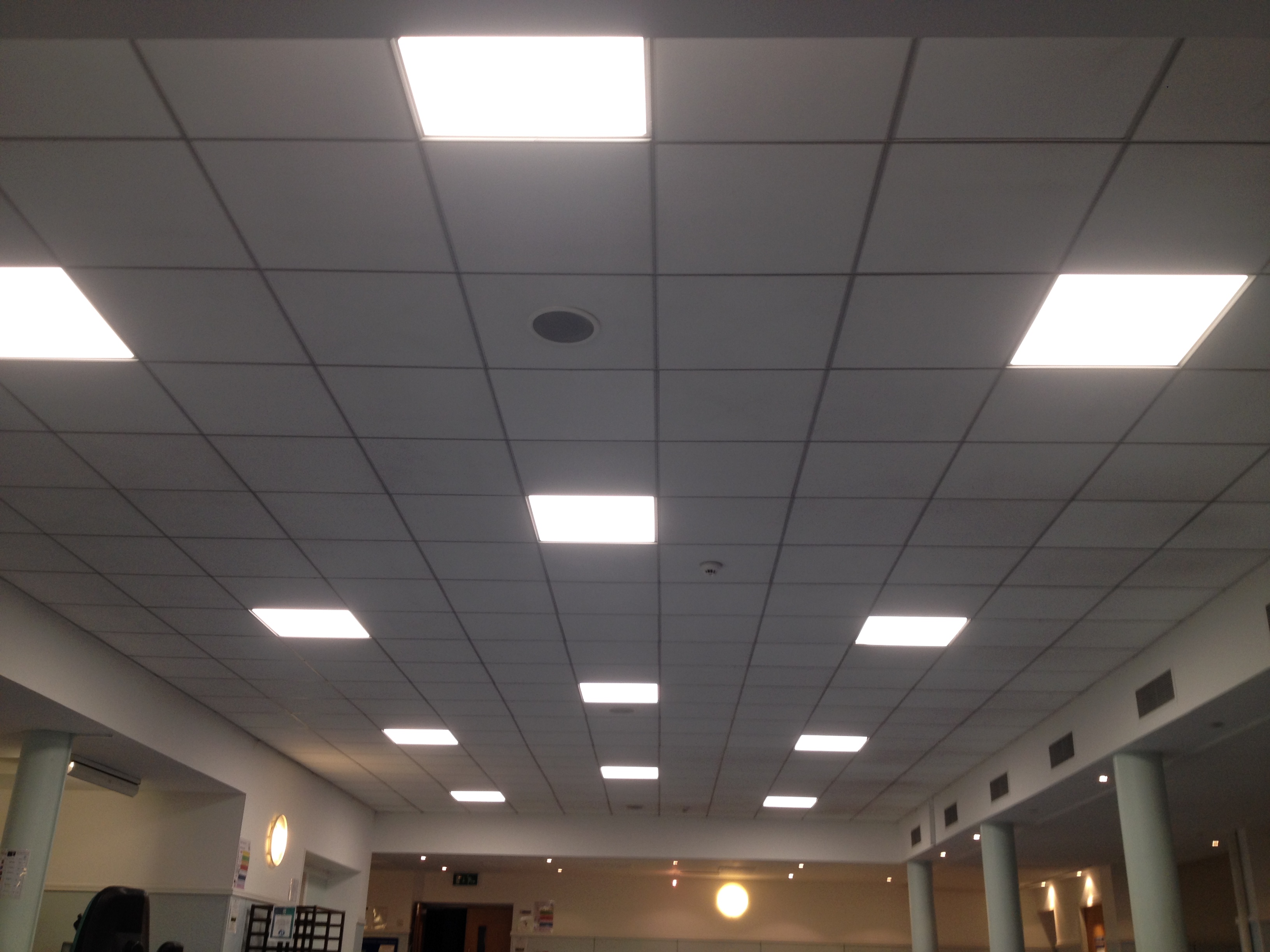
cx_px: 635
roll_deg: -1.5
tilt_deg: +17.8
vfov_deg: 40.7
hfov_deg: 52.6
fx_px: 1284
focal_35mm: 35
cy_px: 476
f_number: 2.4
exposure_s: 1/24
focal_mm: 4.28
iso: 50
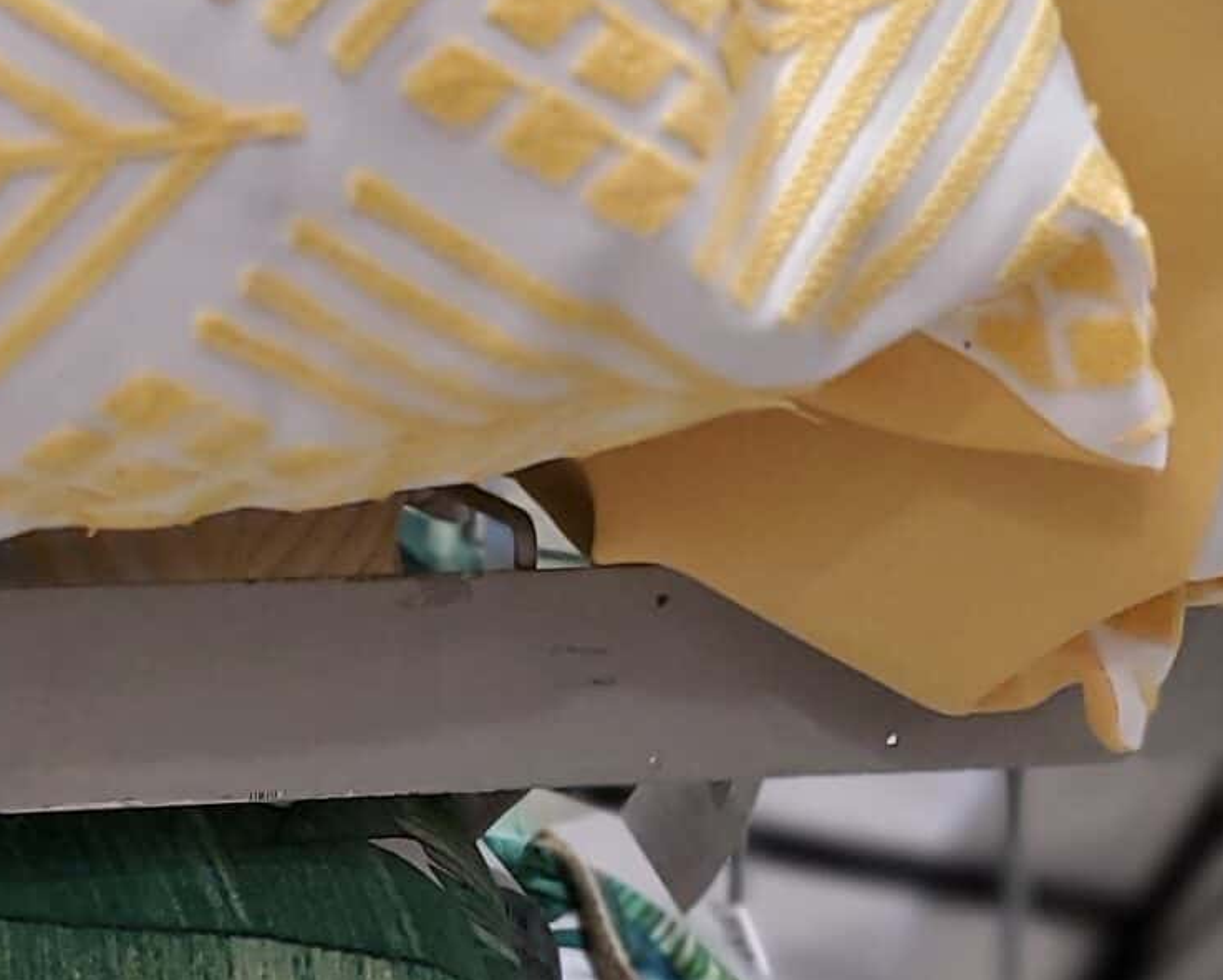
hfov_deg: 21.1
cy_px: 723
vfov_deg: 17.4
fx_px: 3187
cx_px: 63
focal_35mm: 88
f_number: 1.5
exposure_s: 1/120
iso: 200
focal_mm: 4.3
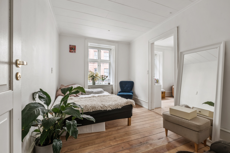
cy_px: 76
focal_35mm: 16
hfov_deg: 96.7
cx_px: 115
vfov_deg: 73.7
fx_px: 102
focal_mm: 16
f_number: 9
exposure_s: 1
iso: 160
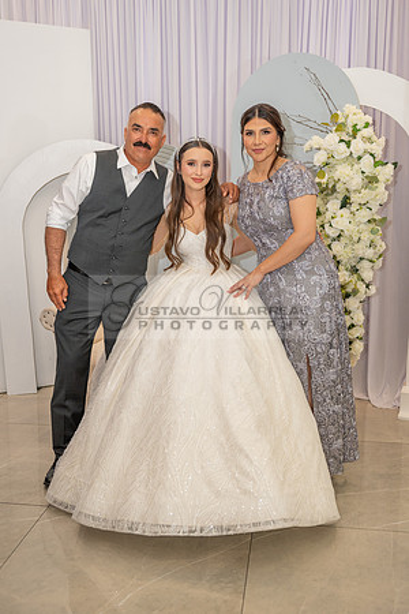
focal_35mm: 35
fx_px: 596
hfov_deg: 37.9
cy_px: 307
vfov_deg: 54.4
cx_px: 204
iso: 640
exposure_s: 1/160
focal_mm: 35
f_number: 3.5
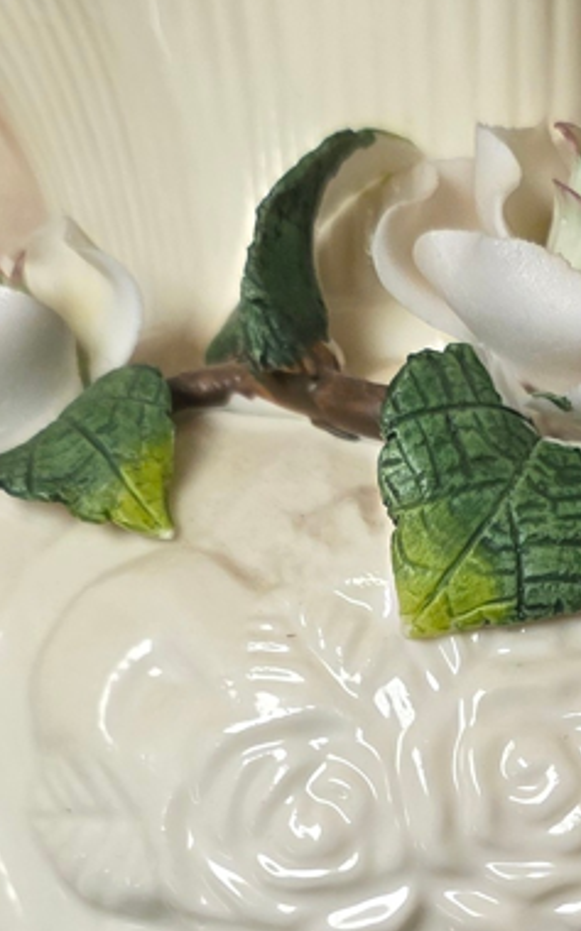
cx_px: 542
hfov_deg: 16.6
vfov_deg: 25.5
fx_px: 1954
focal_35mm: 77
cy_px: 921
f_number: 1.7
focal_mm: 6.3
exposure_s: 1/120
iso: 160
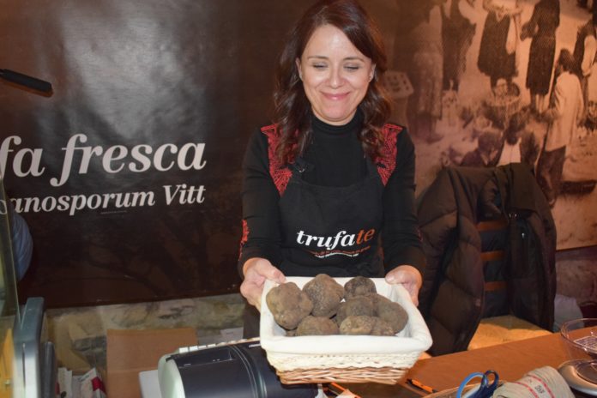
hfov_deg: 53.1
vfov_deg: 36.9
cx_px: 298
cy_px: 199
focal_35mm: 36
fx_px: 597
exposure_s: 1/60
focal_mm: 24
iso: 3200
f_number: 4
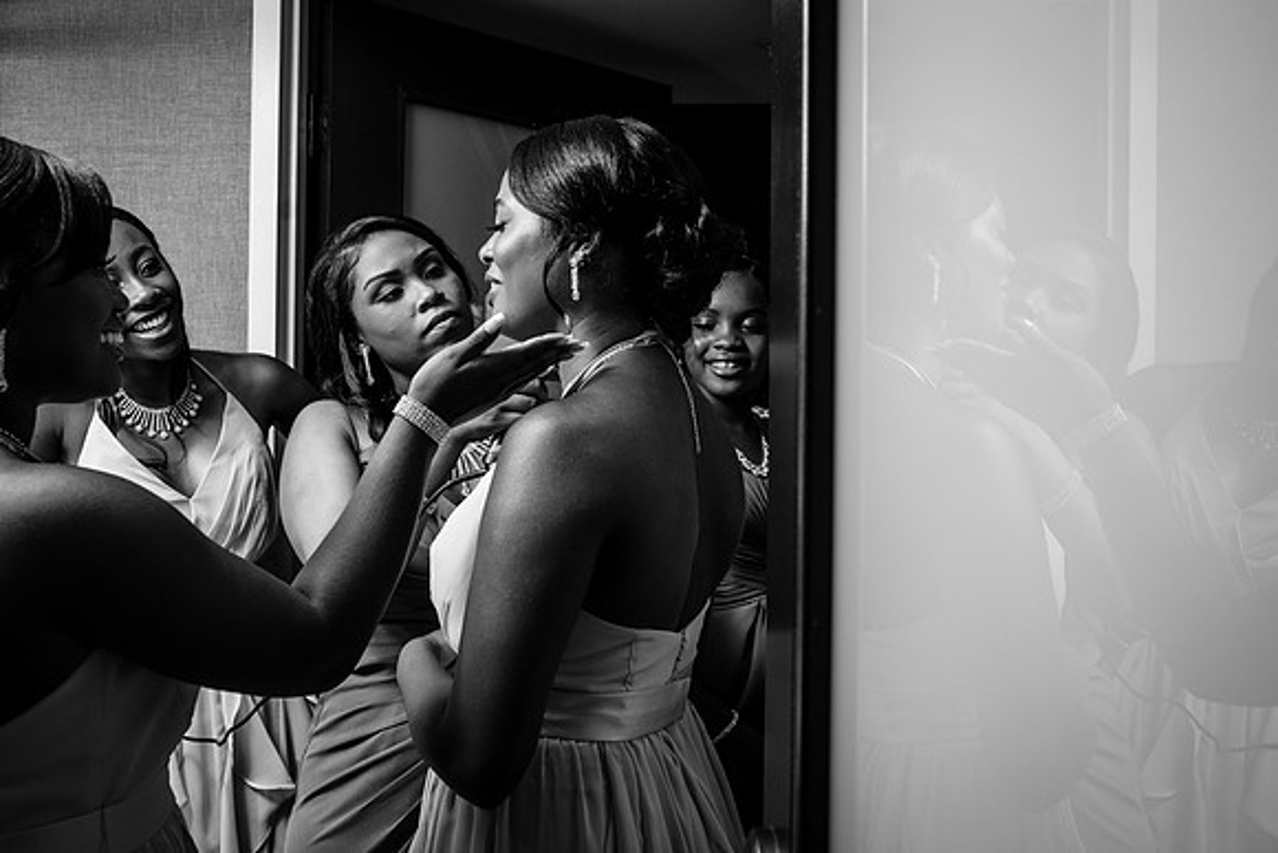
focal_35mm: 35
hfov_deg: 54.4
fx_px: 1243
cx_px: 639
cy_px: 426
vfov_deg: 37.9
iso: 200
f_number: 5.6
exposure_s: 1/200
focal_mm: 35
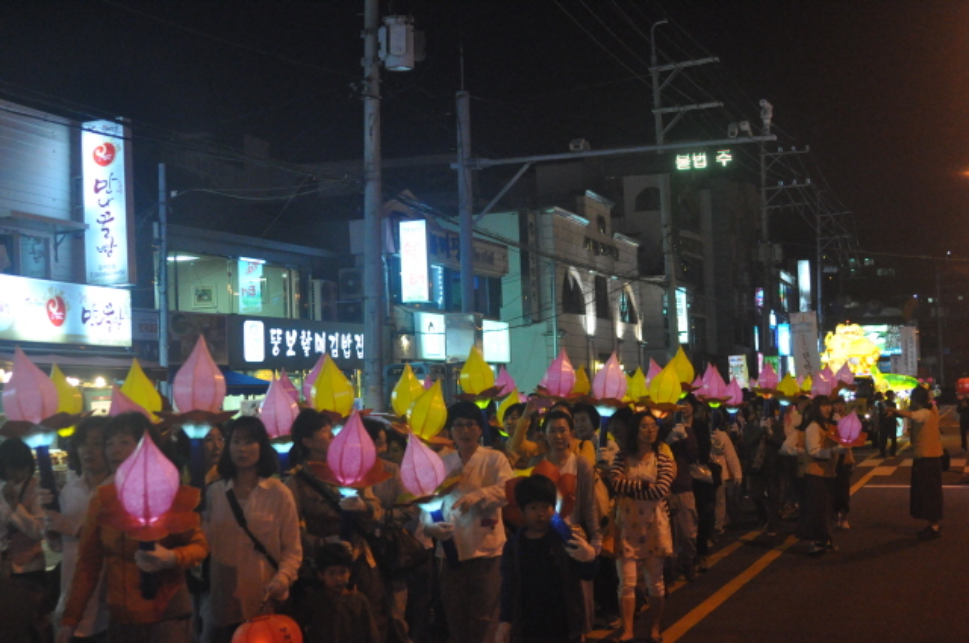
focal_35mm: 52
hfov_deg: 37.9
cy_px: 322
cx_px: 484
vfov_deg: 25.7
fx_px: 1411
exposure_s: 1/250
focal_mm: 35
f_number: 3.2
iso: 3200
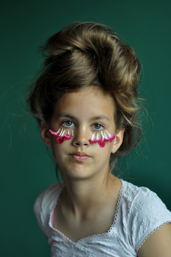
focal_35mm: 128
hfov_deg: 10.7
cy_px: 128
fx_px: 911
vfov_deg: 16.1
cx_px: 86
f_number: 1.8
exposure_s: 1/400
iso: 320
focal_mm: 85
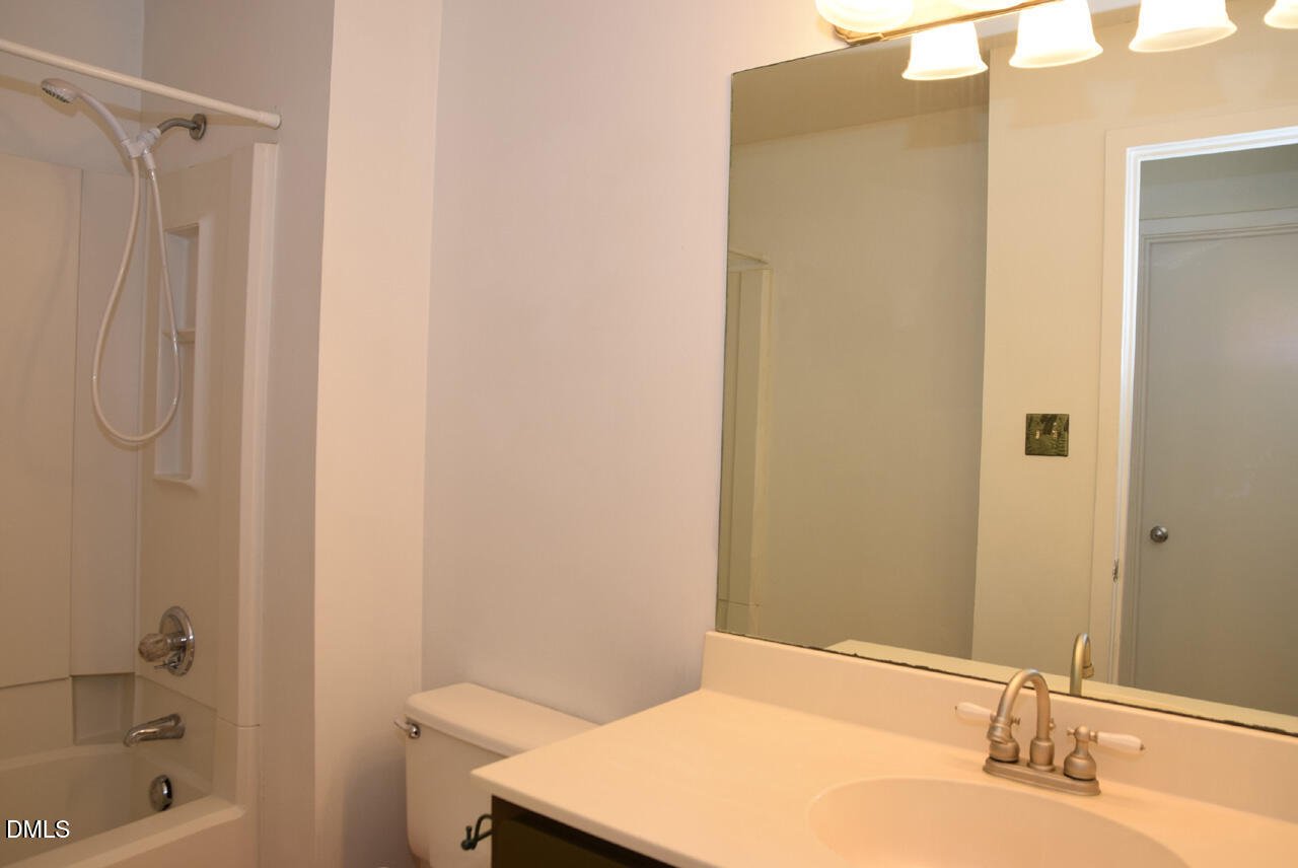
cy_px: 434
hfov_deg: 70.4
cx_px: 649
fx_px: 920
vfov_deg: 50.5
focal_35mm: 26
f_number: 4
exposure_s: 1/60
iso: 450
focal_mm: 17
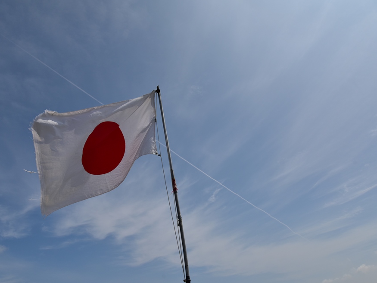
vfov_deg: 51.3
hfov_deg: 65.2
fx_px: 294
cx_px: 174
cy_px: 143
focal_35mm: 27
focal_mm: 24
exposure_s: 1/2000
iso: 200
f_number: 8
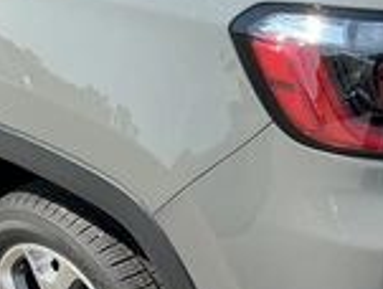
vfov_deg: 19.9
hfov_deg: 26.1
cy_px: 180
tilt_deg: -26.0
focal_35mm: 74
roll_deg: -0.7
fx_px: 821
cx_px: 256
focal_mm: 3
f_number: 1.8
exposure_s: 1/1035
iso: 25
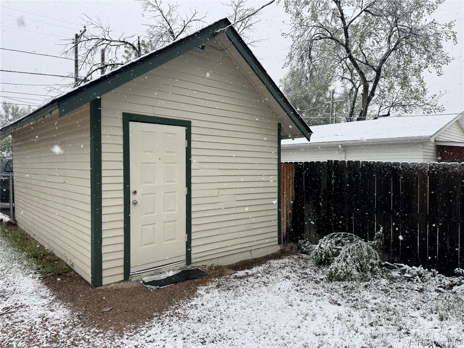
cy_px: 174
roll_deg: -1.1
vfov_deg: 56.8
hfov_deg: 71.6
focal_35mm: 24
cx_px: 232
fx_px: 322
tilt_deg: -2.3
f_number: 1.78
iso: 80
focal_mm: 6.76
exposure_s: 1/864
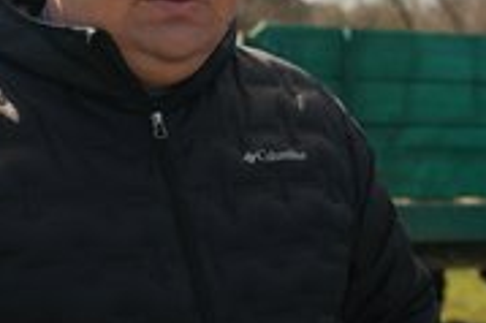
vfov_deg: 13.2
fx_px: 1389
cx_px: 214
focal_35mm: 103
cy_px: 45
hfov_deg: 19.8
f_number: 4
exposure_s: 1/400
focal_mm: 46
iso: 320
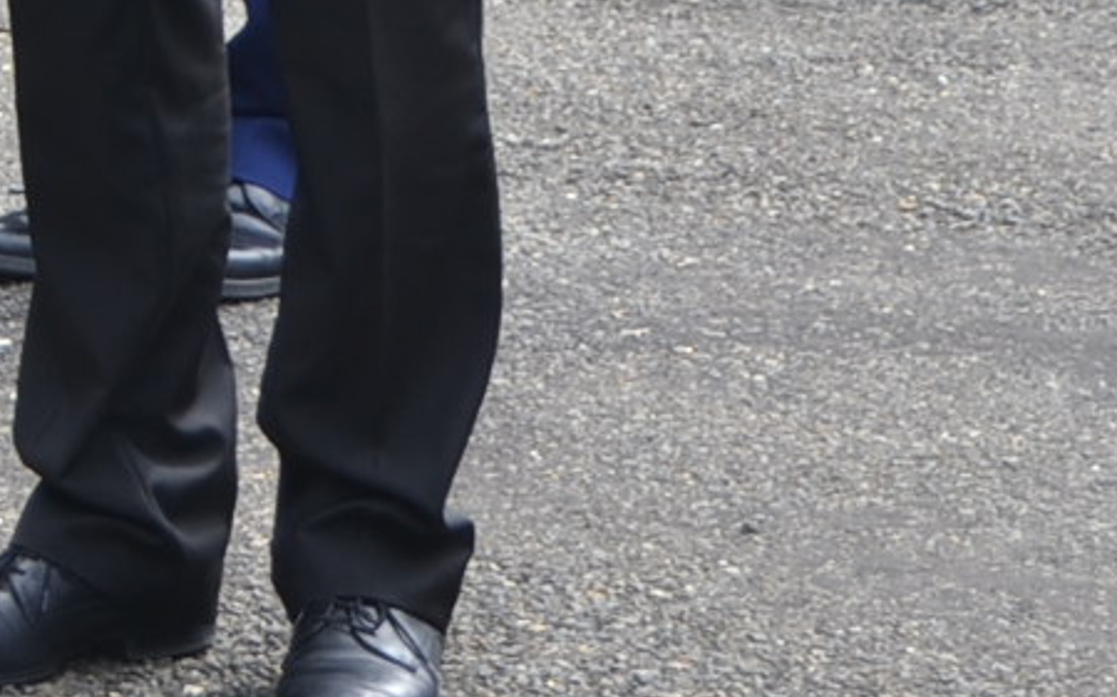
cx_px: -891
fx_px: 10013
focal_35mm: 329
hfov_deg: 6.3
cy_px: -856
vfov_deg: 3.9
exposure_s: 1/125
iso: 100
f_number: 5.6
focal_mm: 42
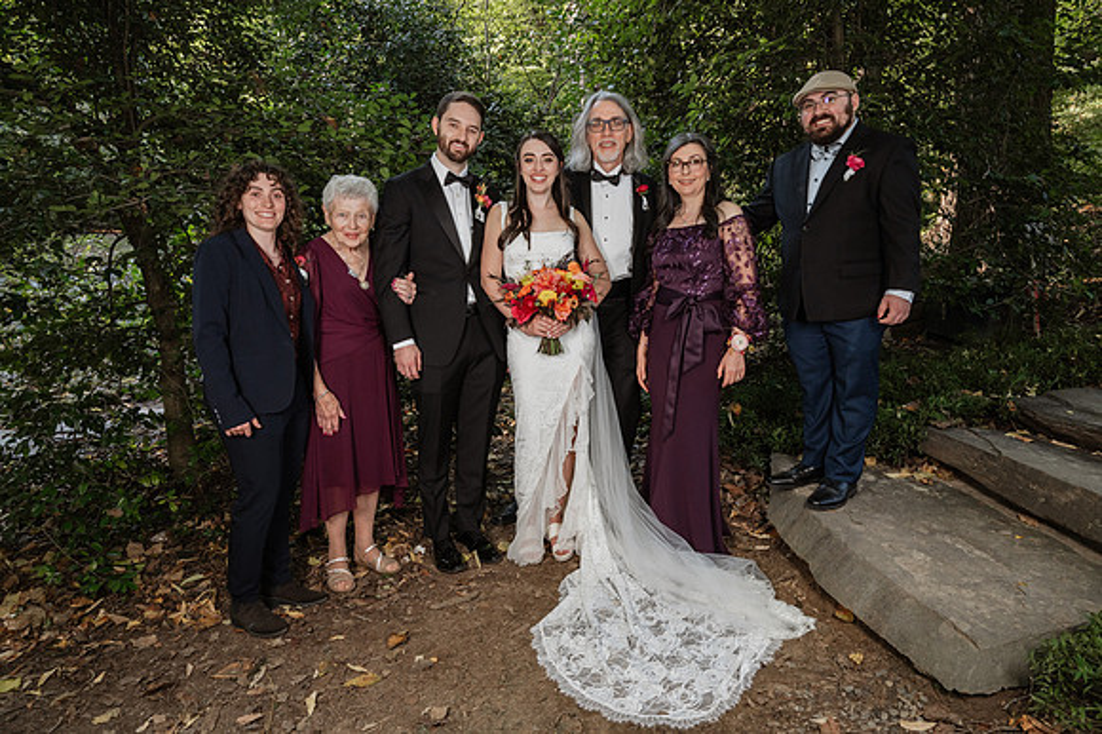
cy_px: 367
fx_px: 734
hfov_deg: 73.8
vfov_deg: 53.1
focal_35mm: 24
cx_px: 551
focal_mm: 24
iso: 1000
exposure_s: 1/100
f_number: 9
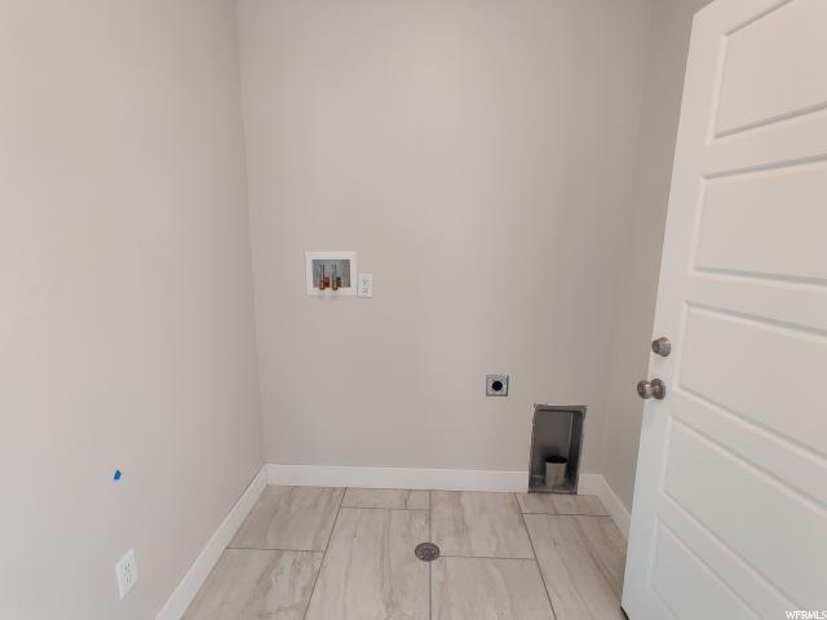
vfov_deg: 89.9
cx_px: 414
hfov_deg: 106.2
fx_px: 311
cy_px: 310
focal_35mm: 13
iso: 400
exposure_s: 1/30
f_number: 2.2
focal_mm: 2.25
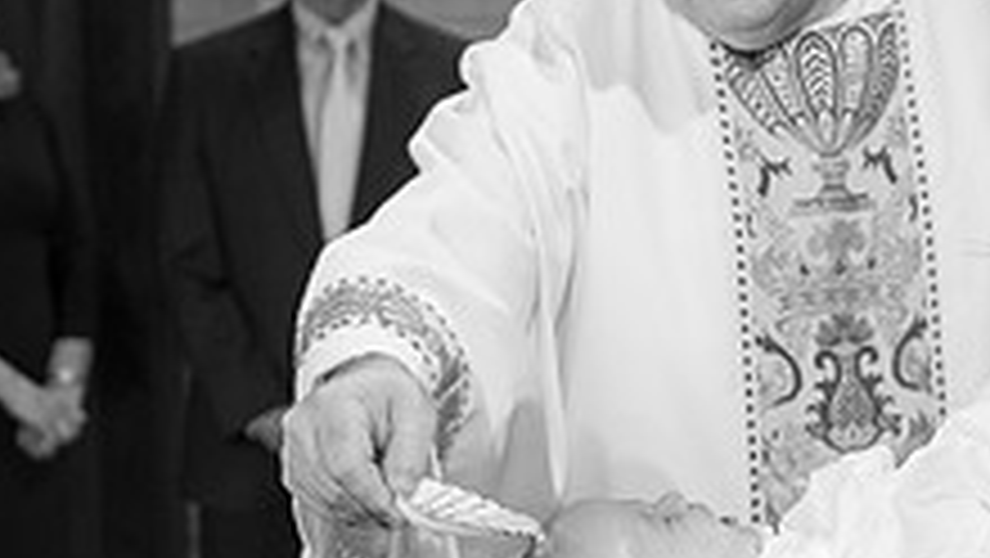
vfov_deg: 11.3
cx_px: 889
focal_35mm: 107
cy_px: 410
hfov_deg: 19.6
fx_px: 2810
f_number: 3.2
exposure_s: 1/100
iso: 720
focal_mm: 36
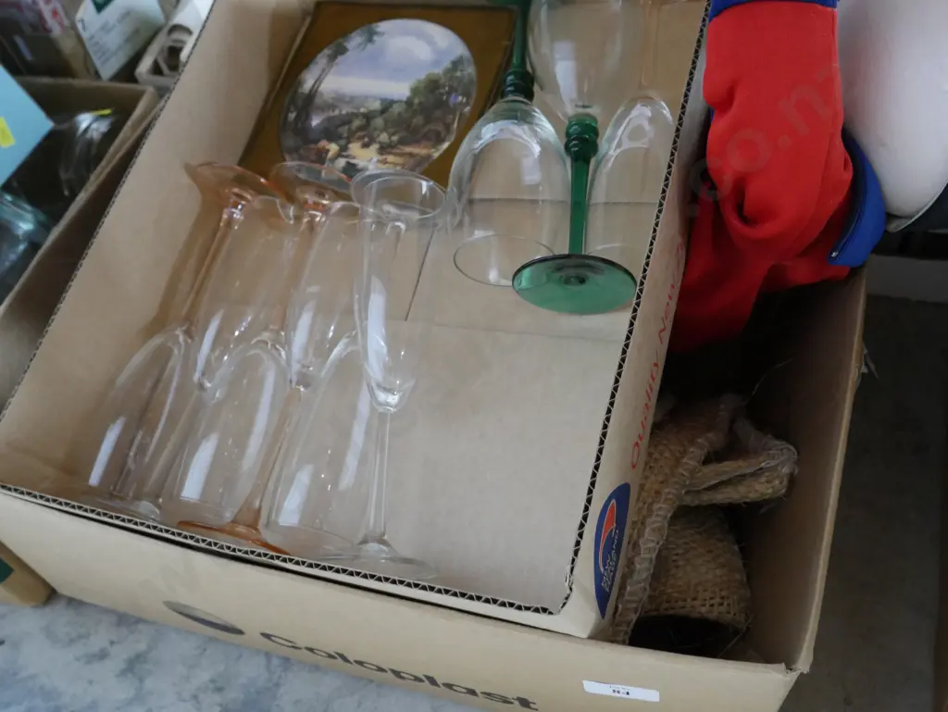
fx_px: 932
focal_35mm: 34
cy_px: 356
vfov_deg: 41.8
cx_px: 474
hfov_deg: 53.9
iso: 3200
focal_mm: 17
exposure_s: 1/20
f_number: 4.5
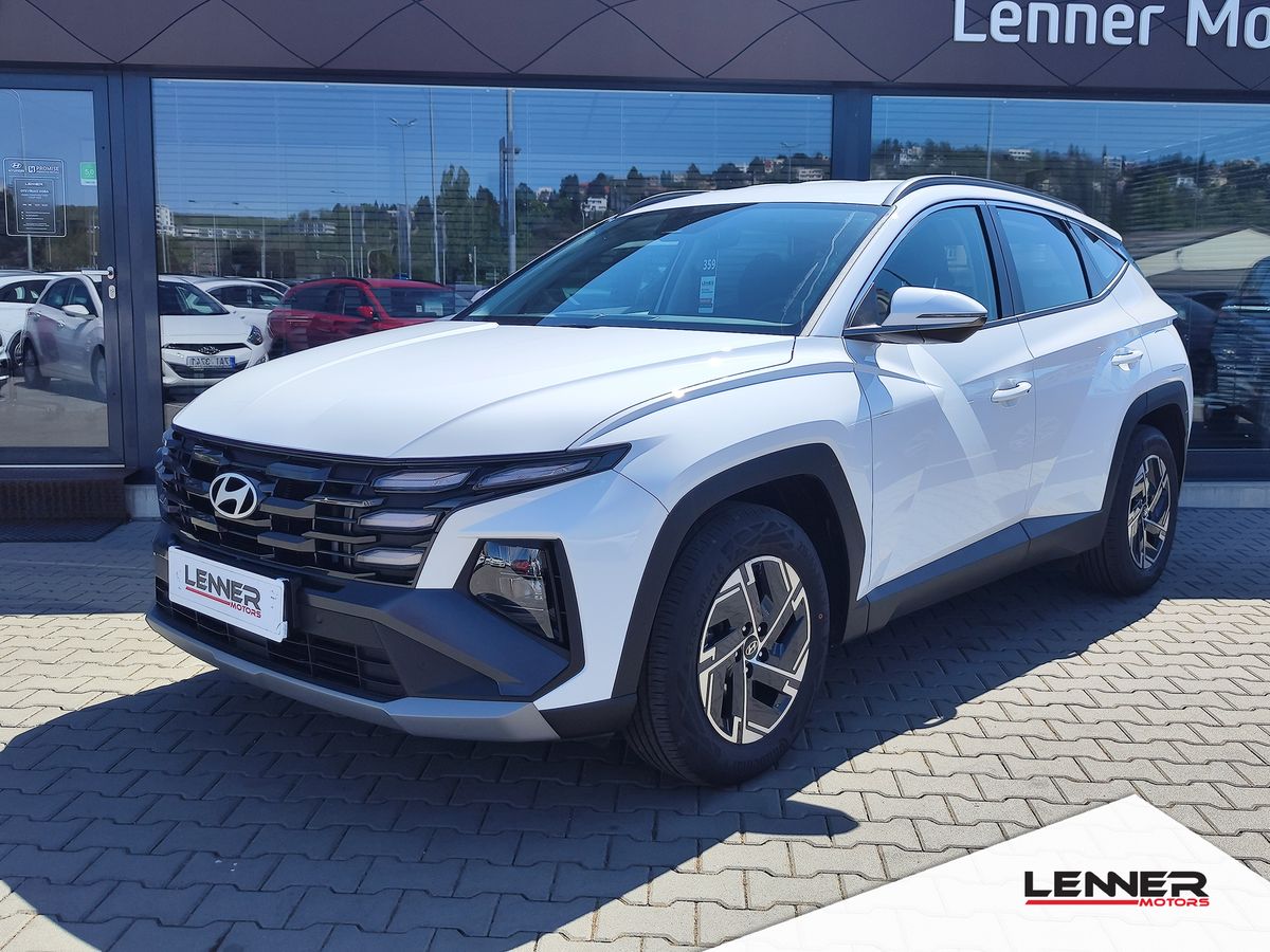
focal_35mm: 23
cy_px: 476
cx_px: 635
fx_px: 844
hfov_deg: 73.9
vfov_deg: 58.9
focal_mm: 7.01
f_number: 1.69
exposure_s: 1/1027
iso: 50
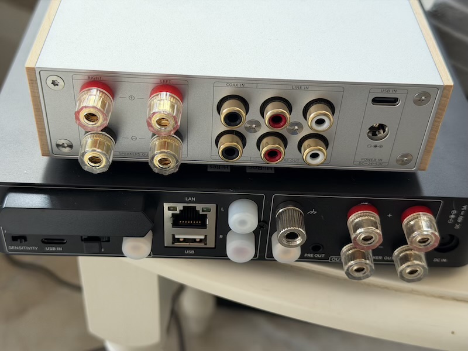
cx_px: 234
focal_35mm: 48
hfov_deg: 39.7
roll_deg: -3.8
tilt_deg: -41.8
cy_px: 176
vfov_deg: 30.3
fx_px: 649
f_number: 1.78
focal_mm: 6.76
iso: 160
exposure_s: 1/128
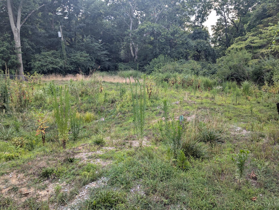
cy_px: 105
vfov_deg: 56.9
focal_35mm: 24
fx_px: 194
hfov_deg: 71.5
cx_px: 140
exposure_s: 1/418
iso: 55
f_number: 1.85
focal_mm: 6.81
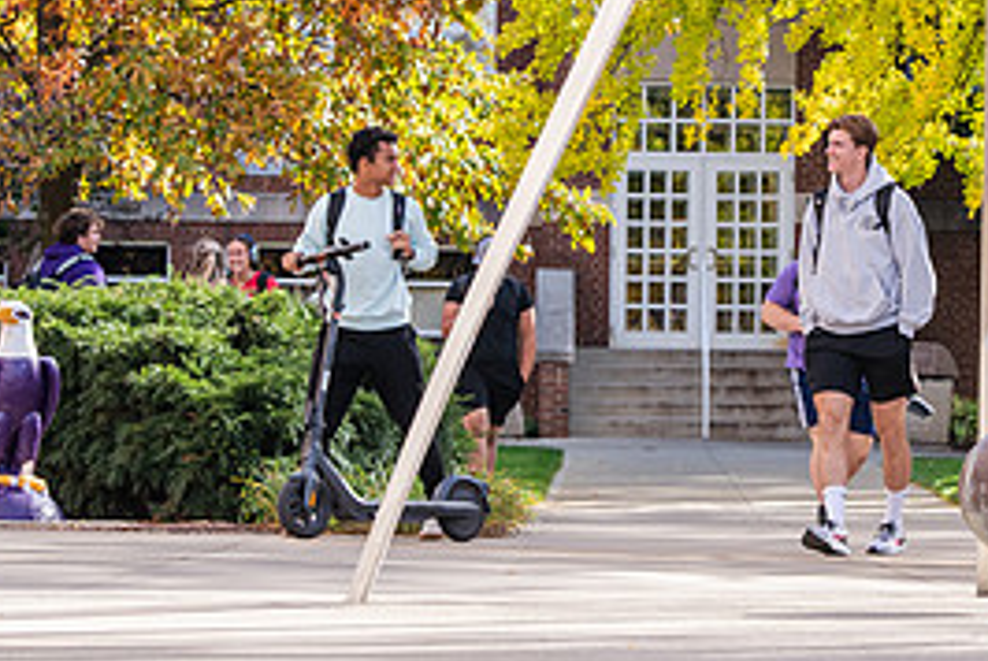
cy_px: 91
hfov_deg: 9.9
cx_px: 754
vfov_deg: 6.6
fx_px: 5687
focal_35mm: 207
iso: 400
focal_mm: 95
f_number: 8
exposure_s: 1/250
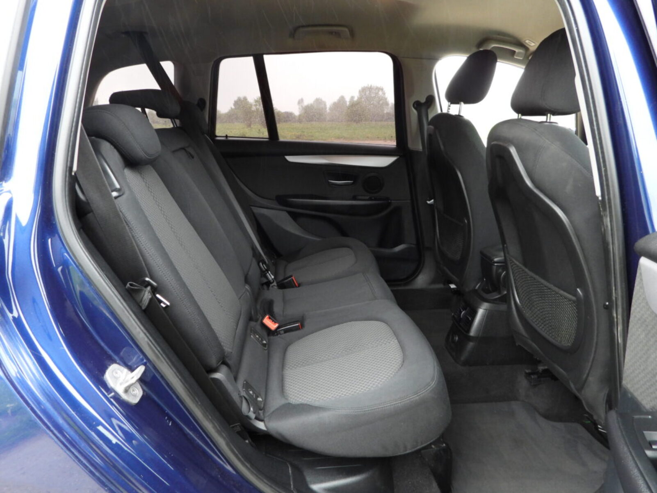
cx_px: 328
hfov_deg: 71.6
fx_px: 456
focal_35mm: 24
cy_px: 246
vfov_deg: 56.8
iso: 280
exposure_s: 1/30
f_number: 2.8
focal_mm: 4.3
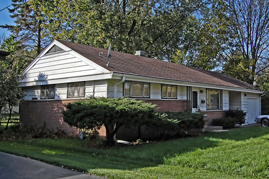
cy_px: 90
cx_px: 134
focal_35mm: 36
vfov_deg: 36.8
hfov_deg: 53.2
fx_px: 269
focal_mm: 24
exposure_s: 1/1250
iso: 400
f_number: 7.1
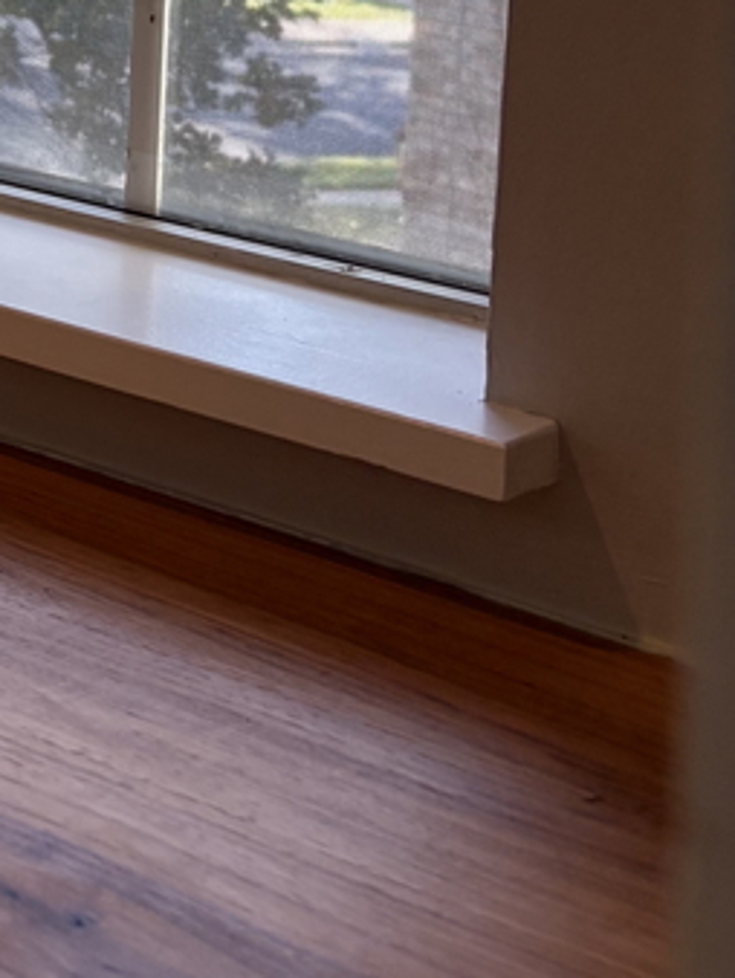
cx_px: -405
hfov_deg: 16.1
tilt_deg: -2.3
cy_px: -234
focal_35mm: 83
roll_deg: -2.2
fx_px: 2347
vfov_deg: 21.6
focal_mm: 5.96
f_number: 1.6
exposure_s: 1/218
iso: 125
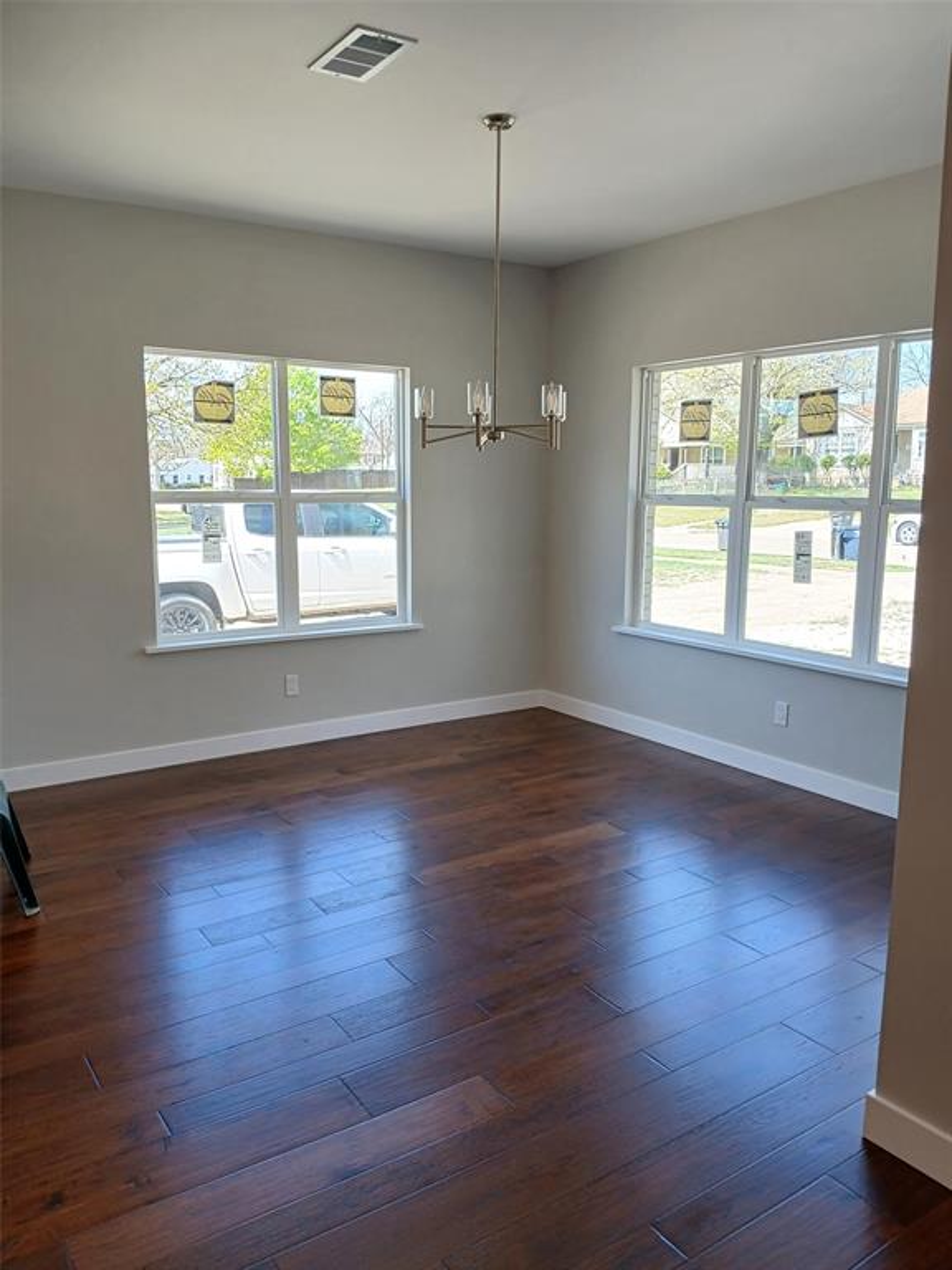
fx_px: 953
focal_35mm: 26
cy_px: 635
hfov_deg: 53.1
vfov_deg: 67.3
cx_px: 476
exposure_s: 1/60
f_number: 1.8
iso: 40
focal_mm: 3.98
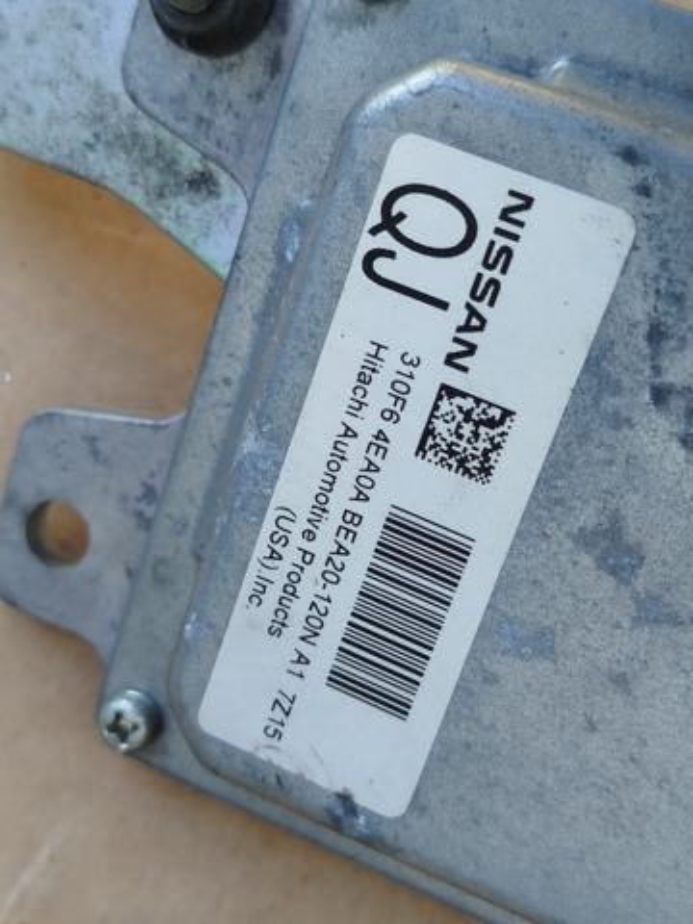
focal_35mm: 48
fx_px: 1281
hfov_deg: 30.3
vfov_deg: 39.7
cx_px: 346
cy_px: 462
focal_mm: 5.31
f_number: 1.7
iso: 100
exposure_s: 1/100
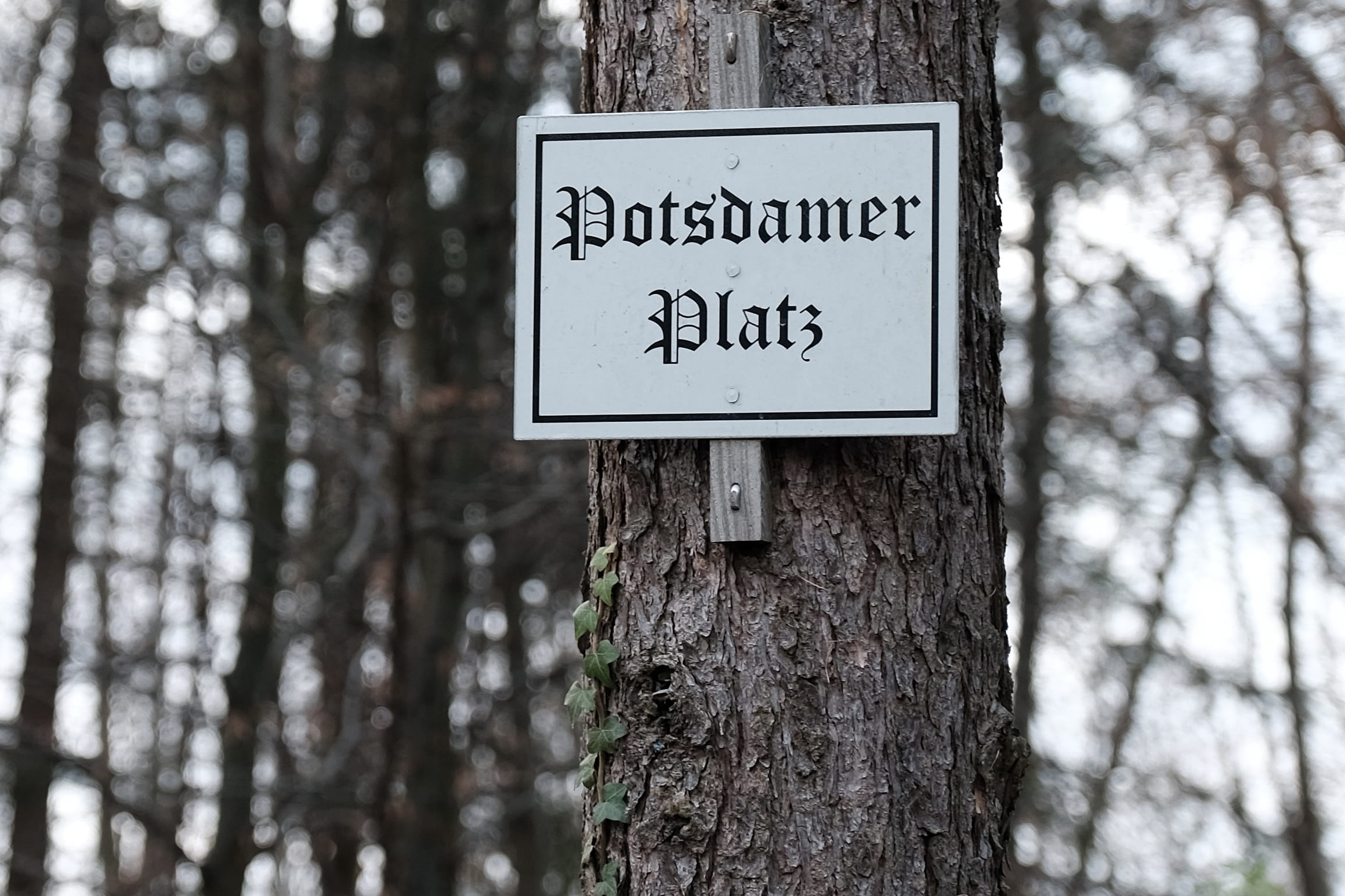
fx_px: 3960
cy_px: 399
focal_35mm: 106
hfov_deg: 19.2
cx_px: 503
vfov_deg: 12.9
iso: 200
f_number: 2.8
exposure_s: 1/160
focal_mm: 55
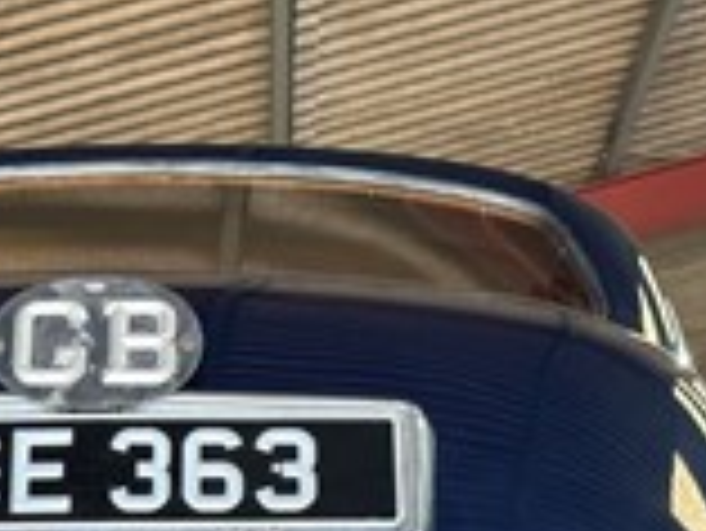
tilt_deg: +10.3
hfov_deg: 16.0
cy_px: 598
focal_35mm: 122
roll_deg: -0.3
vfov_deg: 12.0
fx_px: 2490
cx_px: 108
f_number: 1.78
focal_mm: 6.86
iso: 250
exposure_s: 1/50
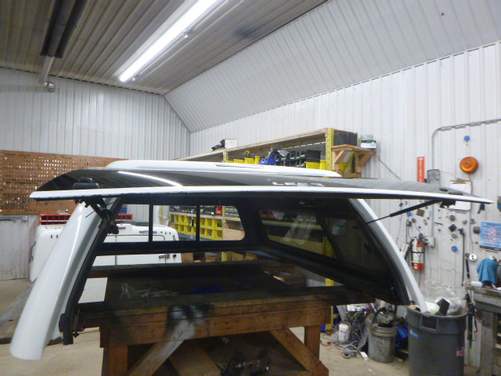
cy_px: 188
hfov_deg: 69.4
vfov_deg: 54.9
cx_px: 250
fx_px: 362
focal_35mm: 25
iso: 400
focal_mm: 4.5
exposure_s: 1/25
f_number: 3.9
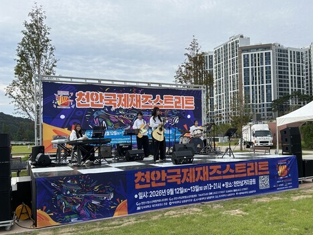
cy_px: 129
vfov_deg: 42.9
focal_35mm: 33
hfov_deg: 55.3
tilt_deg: -1.8
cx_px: 169
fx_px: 298
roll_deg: +1.8
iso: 50
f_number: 1.5
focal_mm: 5.7
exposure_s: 1/2841
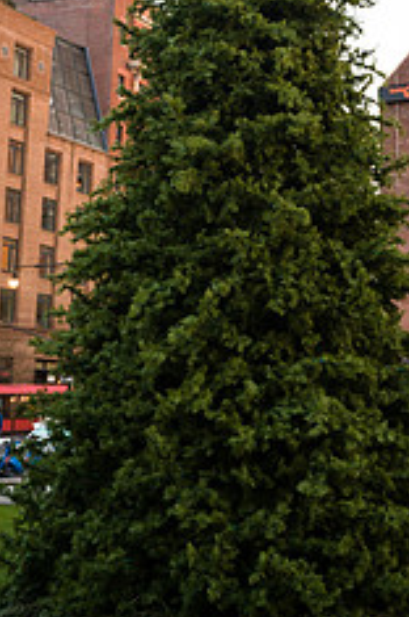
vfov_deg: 28.7
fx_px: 1179
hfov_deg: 19.6
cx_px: 279
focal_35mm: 69
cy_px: 134
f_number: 3.2
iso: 1600
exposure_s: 1/200
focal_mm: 36
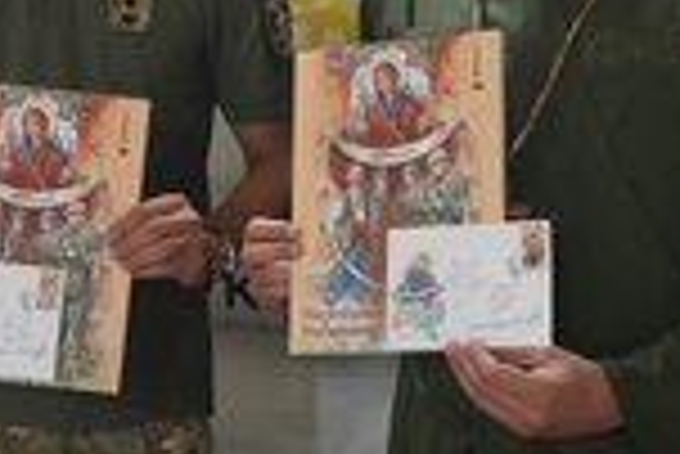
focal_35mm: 111
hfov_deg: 18.1
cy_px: 16
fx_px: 2099
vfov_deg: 12.2
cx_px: 59
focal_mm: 42
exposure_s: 1/160
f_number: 4
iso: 5000
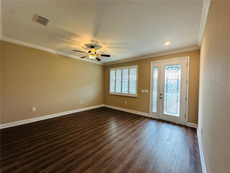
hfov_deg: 102.1
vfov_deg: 85.7
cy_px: 86
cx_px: 115
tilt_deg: -0.5
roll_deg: -1.4
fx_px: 93
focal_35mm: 14
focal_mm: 2.22
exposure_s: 1/120
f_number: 2.2
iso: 200
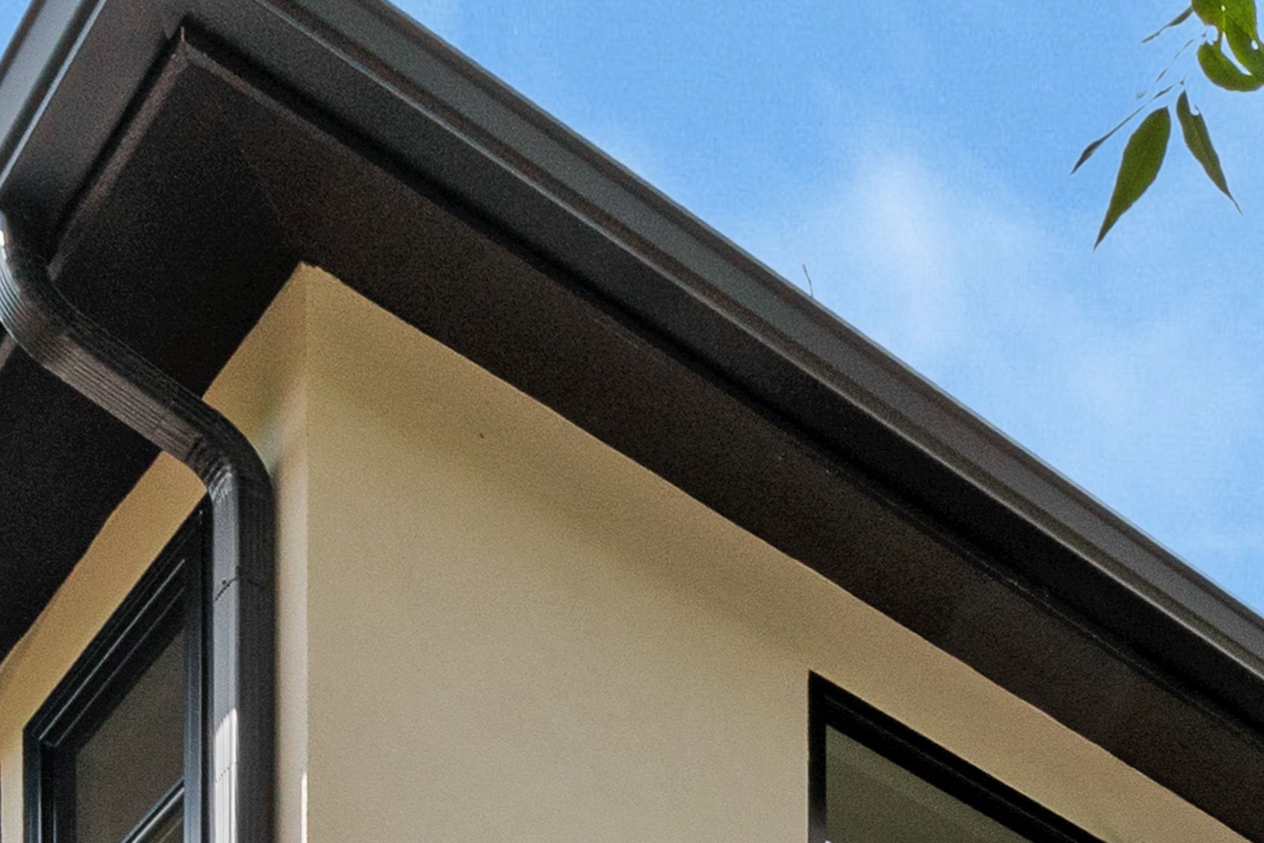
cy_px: 1417
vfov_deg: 19.5
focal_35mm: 56
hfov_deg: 34.9
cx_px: 940
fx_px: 1966
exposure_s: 1/200
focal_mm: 16
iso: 400
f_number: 14
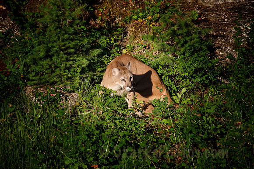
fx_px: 2117
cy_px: 84
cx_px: 127
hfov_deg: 6.9
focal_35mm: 300
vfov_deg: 4.6
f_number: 5.6
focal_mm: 300
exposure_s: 1/800
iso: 400
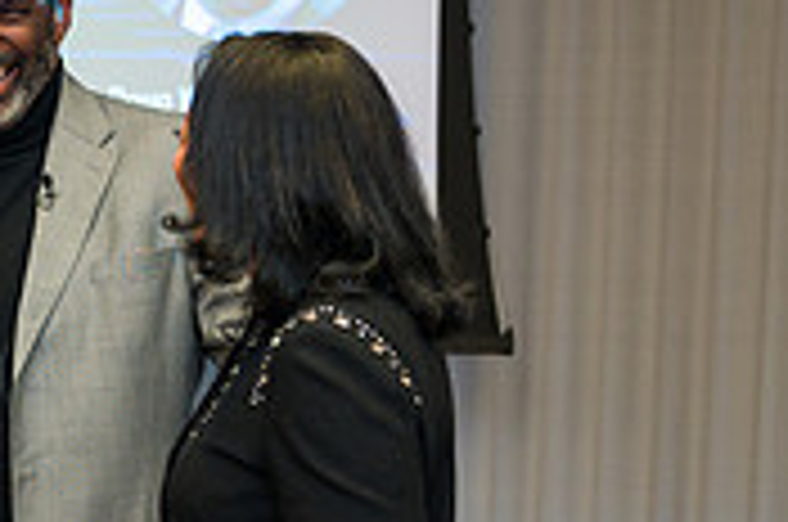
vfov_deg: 10.8
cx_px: -504
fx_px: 2753
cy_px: 320
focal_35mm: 126
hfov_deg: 14.8
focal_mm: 38
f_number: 4
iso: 640
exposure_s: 1/200
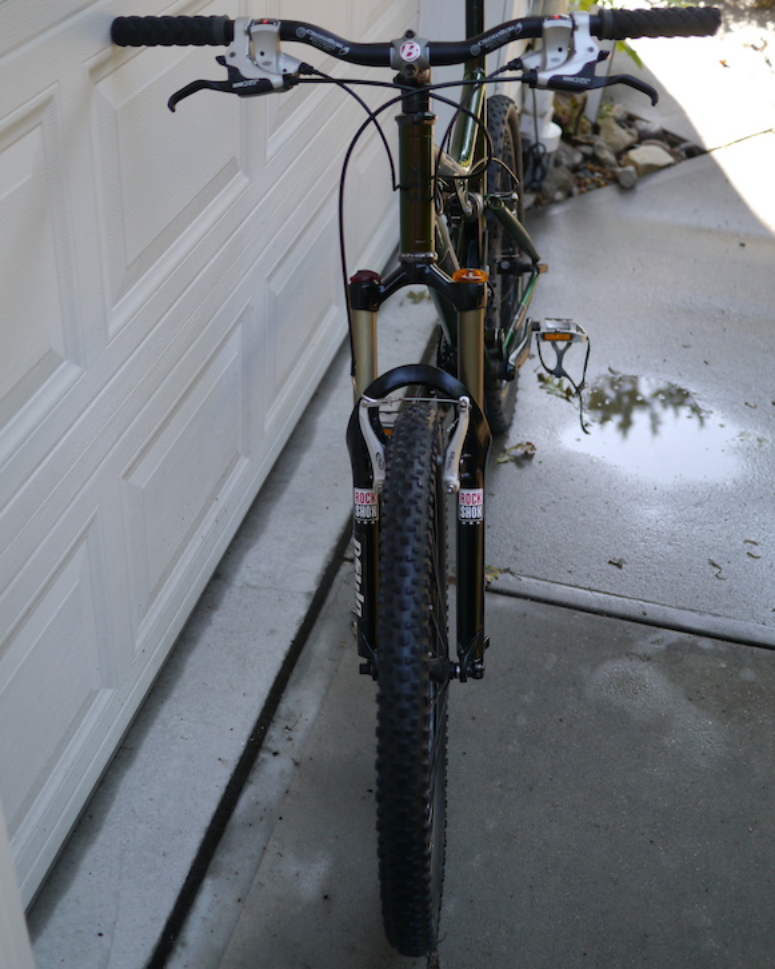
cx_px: 387
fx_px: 1233
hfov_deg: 34.9
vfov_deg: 42.9
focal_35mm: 43
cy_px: 474
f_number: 1.7
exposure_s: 1/250
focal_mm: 20
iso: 160
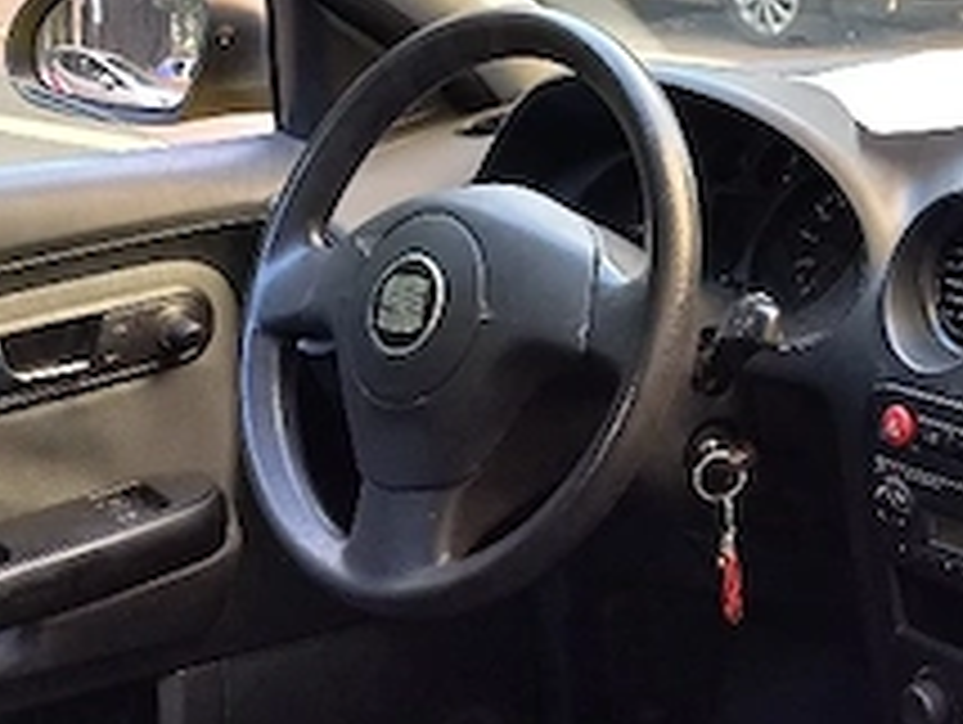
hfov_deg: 25.4
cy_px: 234
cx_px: 1098
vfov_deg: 21.0
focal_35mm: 70
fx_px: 1950
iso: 100
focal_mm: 4.65
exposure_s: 1/50
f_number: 1.8
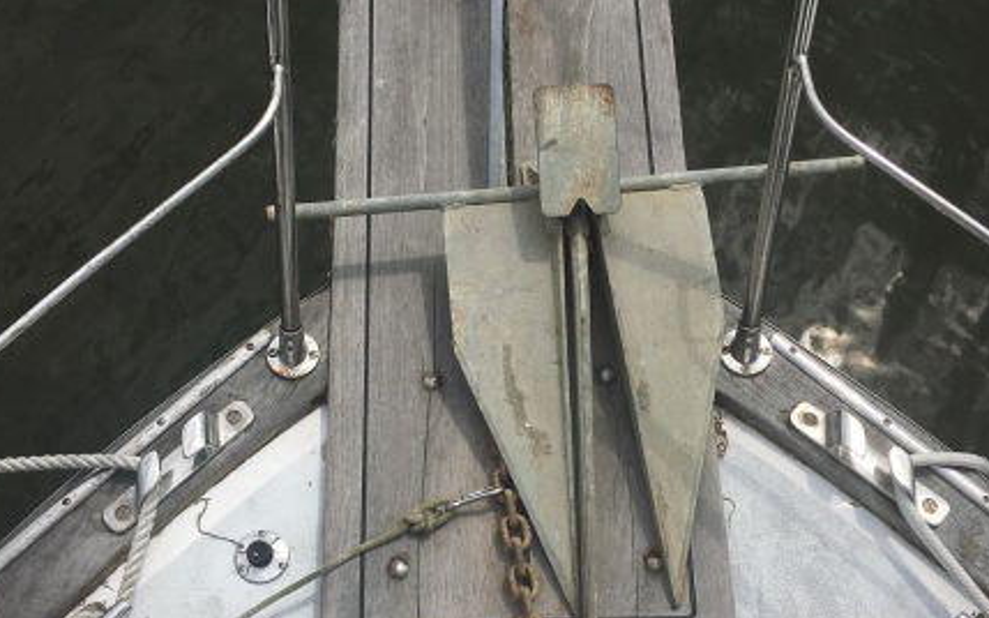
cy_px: 408
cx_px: 486
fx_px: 1159
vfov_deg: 29.7
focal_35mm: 43
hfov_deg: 46.2
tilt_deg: -63.4
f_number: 2.2
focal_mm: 4.15
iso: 25
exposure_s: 1/5128
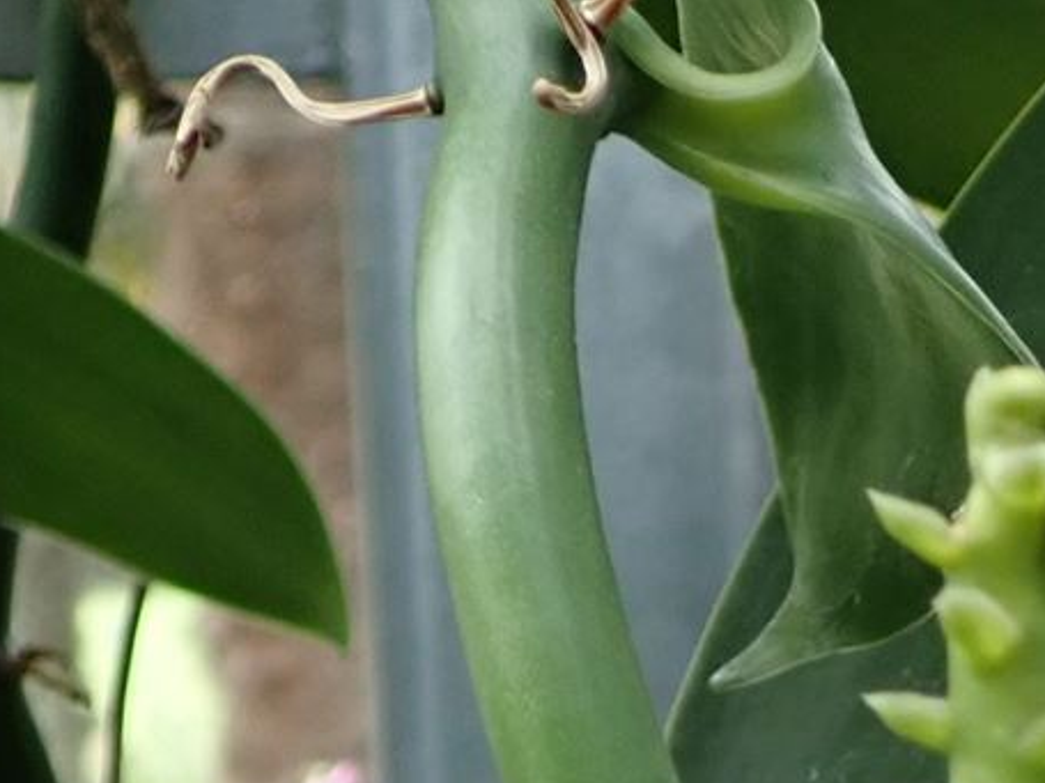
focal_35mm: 132
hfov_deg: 14.9
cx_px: 815
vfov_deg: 10.4
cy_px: 1536
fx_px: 3984
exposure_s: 1/125
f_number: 2.3
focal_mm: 5.5
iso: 250
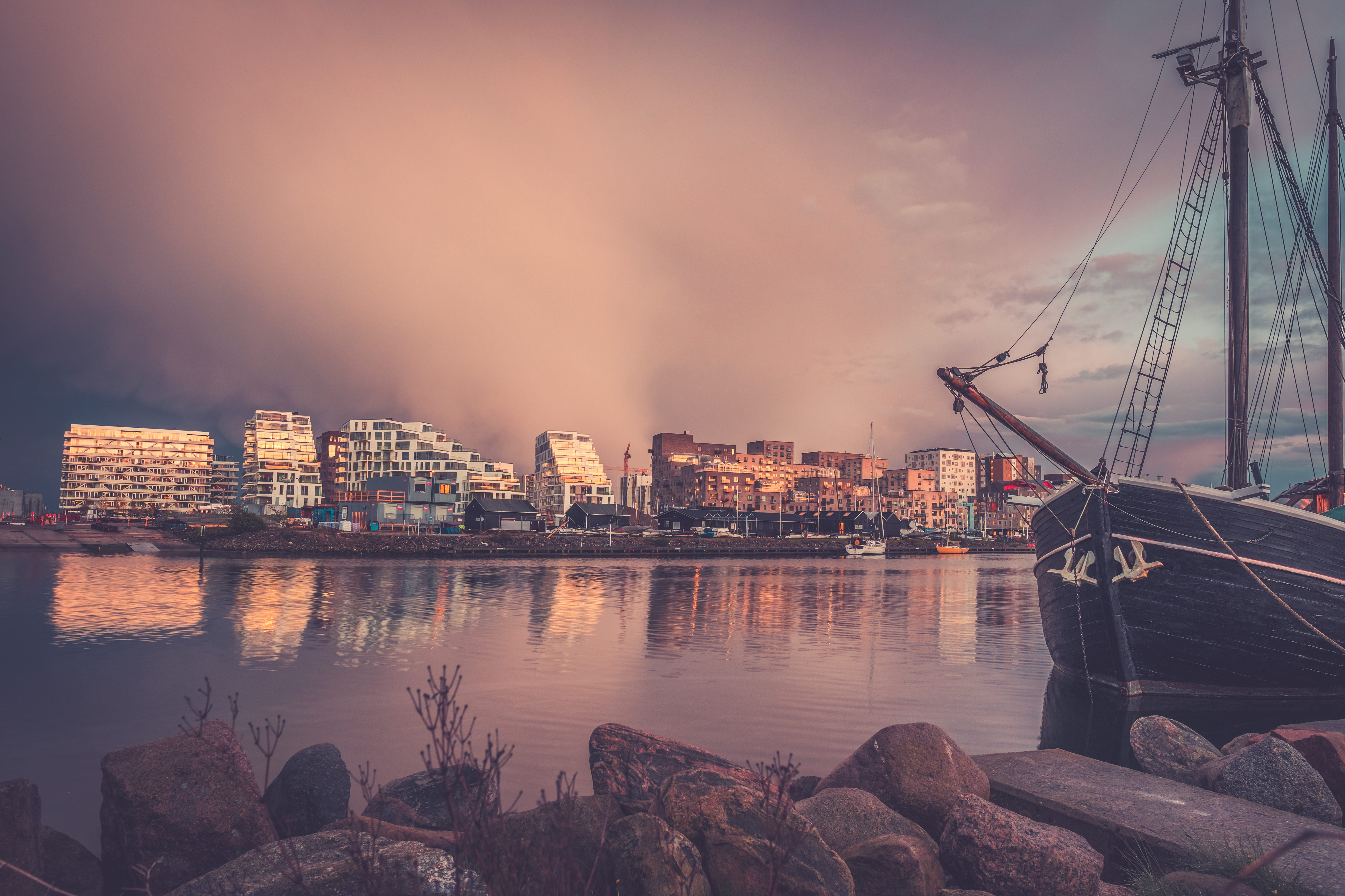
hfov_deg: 73.7
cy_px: 448
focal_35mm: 24
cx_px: 672
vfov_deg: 53.1
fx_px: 897
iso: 200
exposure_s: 1/3
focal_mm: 16
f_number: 8
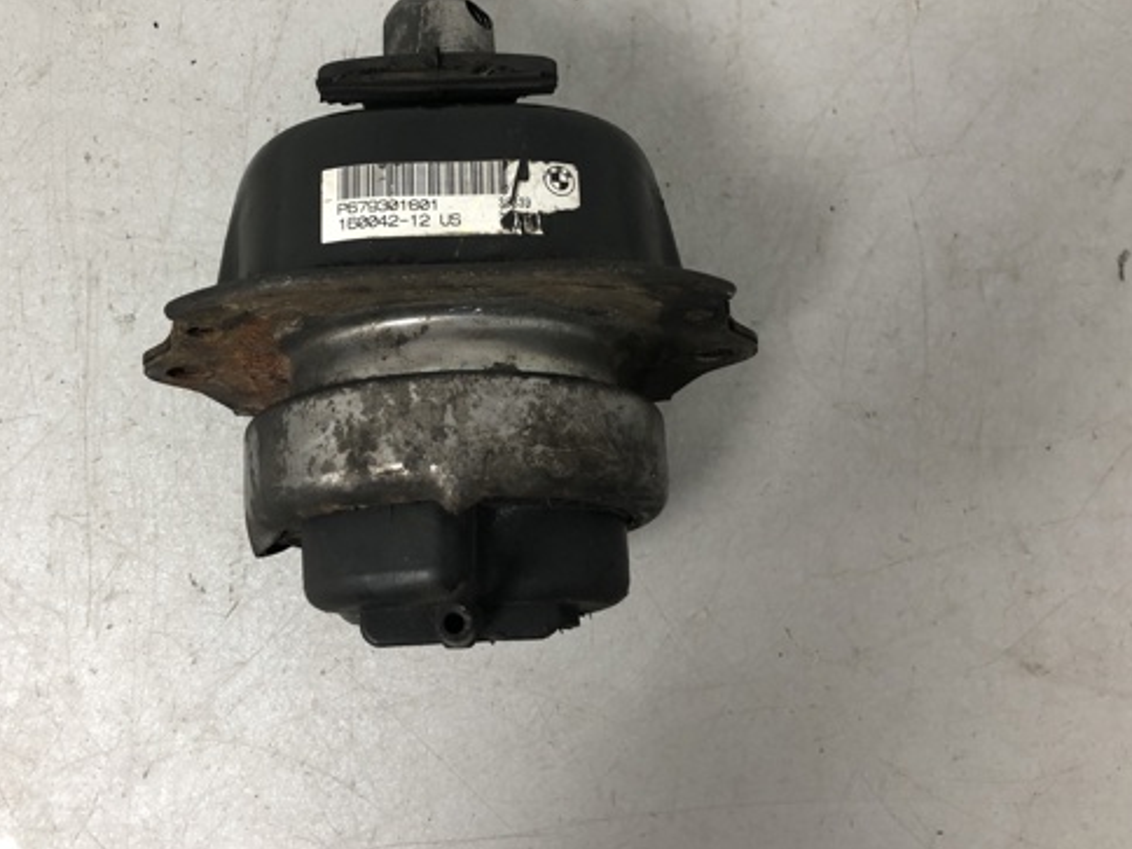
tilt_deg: -83.6
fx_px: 1210
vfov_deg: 38.4
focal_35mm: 37
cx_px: 458
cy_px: 309
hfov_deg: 49.9
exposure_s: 1/20
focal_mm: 4
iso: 40
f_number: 1.8
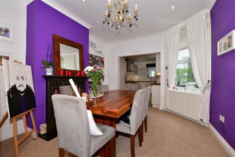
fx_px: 98
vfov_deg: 77.3
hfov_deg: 100.4
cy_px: 78
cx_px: 118
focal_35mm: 15
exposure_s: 1/60
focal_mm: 10
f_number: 8
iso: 320
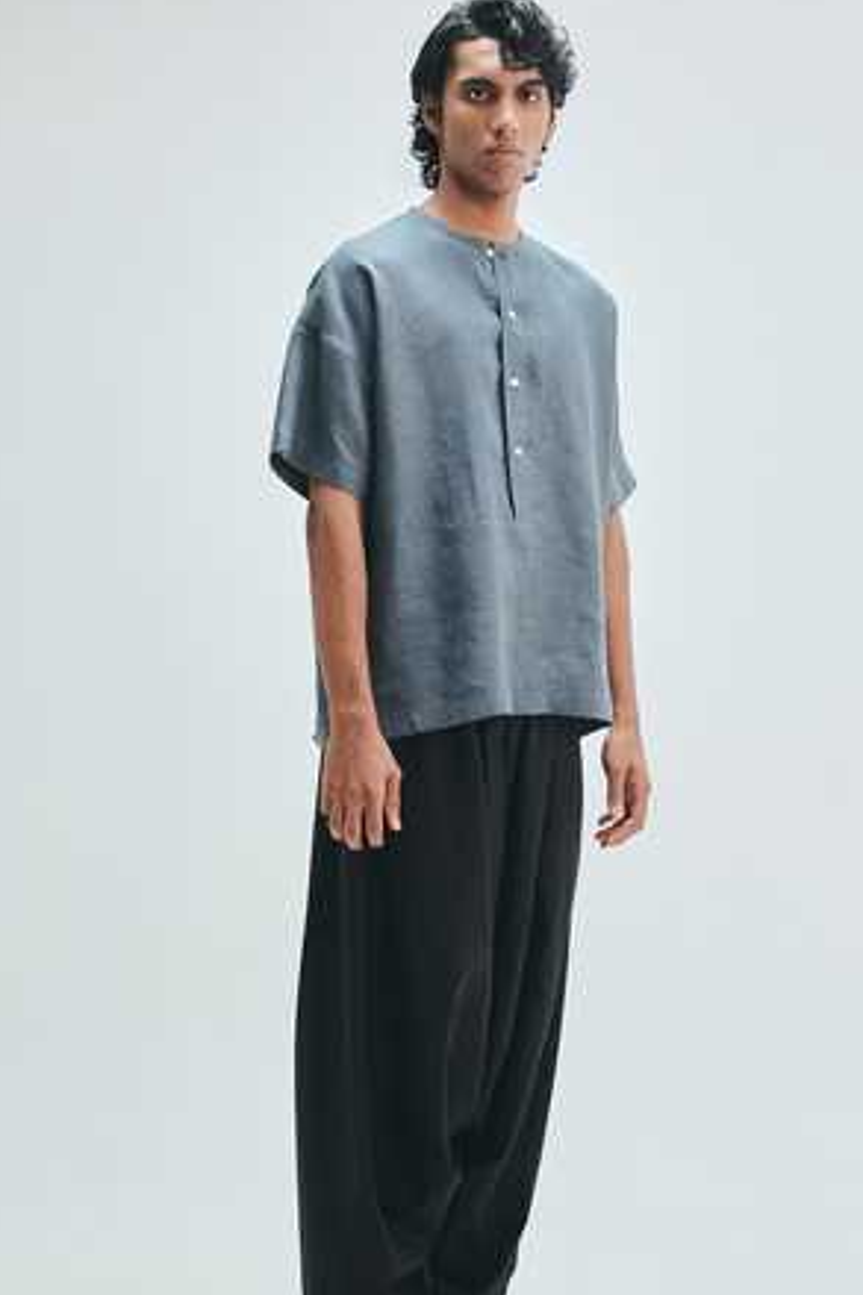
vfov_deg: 27.3
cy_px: 708
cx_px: 445
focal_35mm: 74
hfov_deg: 18.4
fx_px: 2663
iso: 400
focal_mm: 62
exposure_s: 1/125
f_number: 8
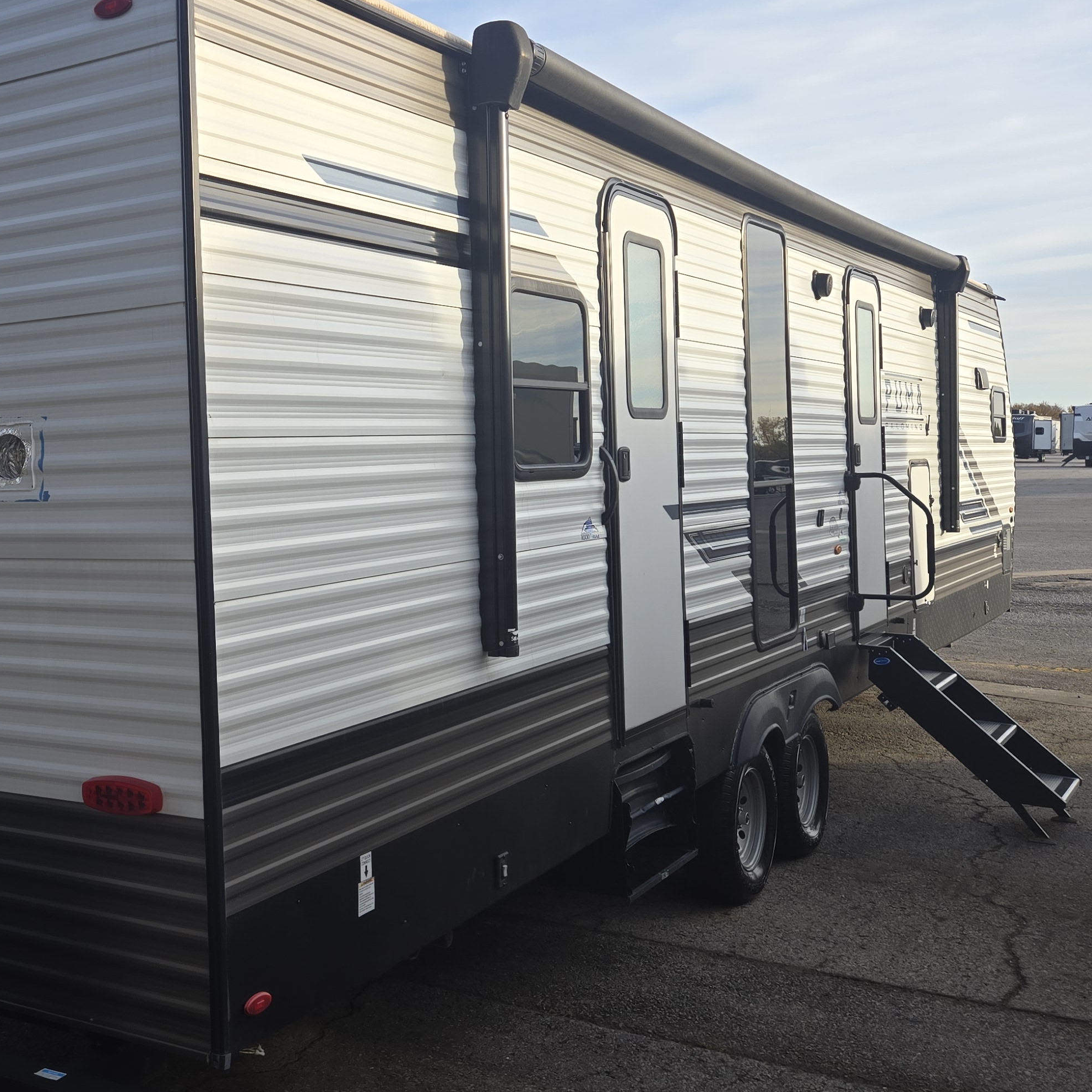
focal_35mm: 41
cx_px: 213
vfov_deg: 40.9
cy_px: 495
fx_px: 1463
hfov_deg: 39.3
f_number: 1.8
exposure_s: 1/638
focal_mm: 5.4
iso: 25
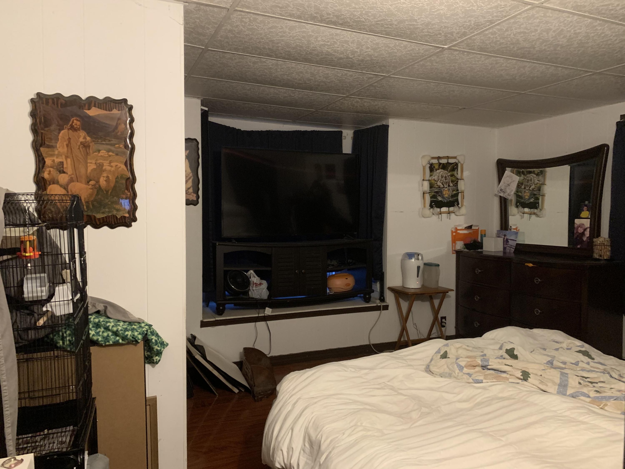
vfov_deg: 53.1
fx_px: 469
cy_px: 234
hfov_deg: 67.3
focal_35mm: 26
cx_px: 312
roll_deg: +0.5
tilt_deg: -2.8
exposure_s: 1/30
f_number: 1.8
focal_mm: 4.25
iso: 500
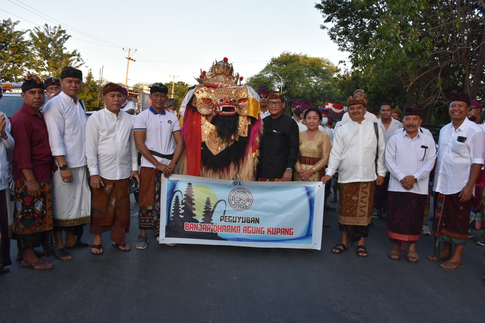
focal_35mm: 30
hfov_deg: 61.9
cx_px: 242
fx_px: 404
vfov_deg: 43.6
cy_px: 162
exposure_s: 1/250
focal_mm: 20
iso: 800
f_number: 8
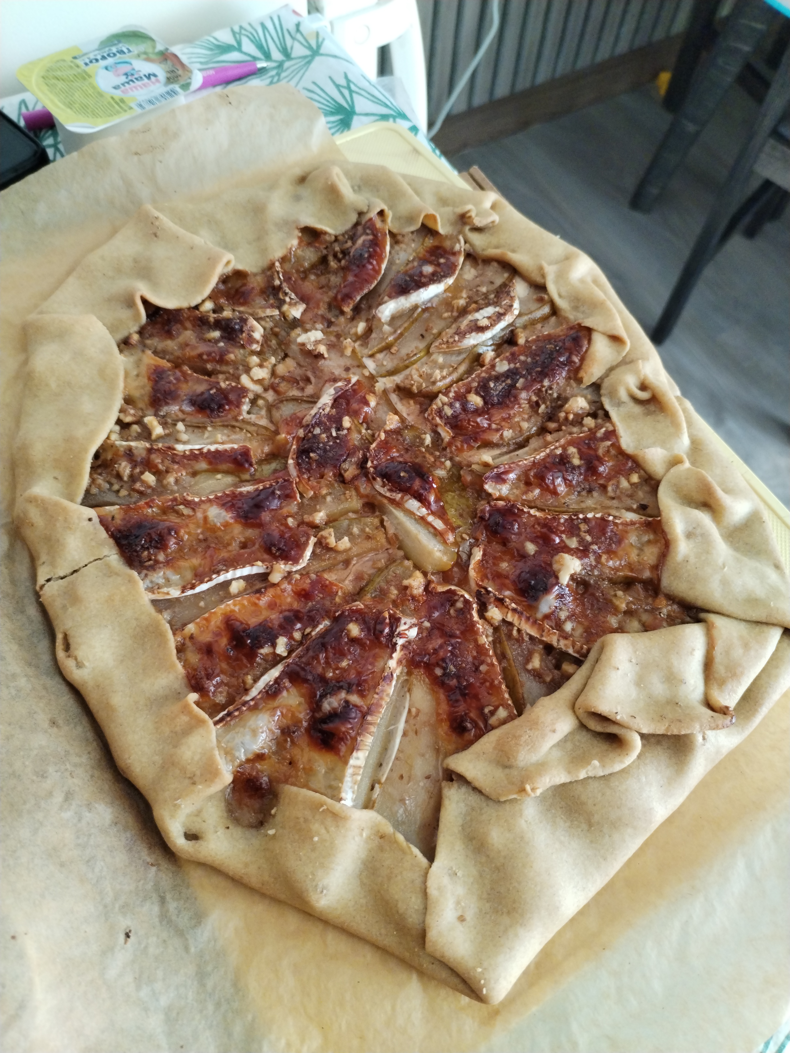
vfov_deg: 61.7
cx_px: 395
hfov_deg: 48.2
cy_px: 526
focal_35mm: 29
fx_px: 882
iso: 524
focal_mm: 4.75
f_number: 1.8
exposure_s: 1/33.3
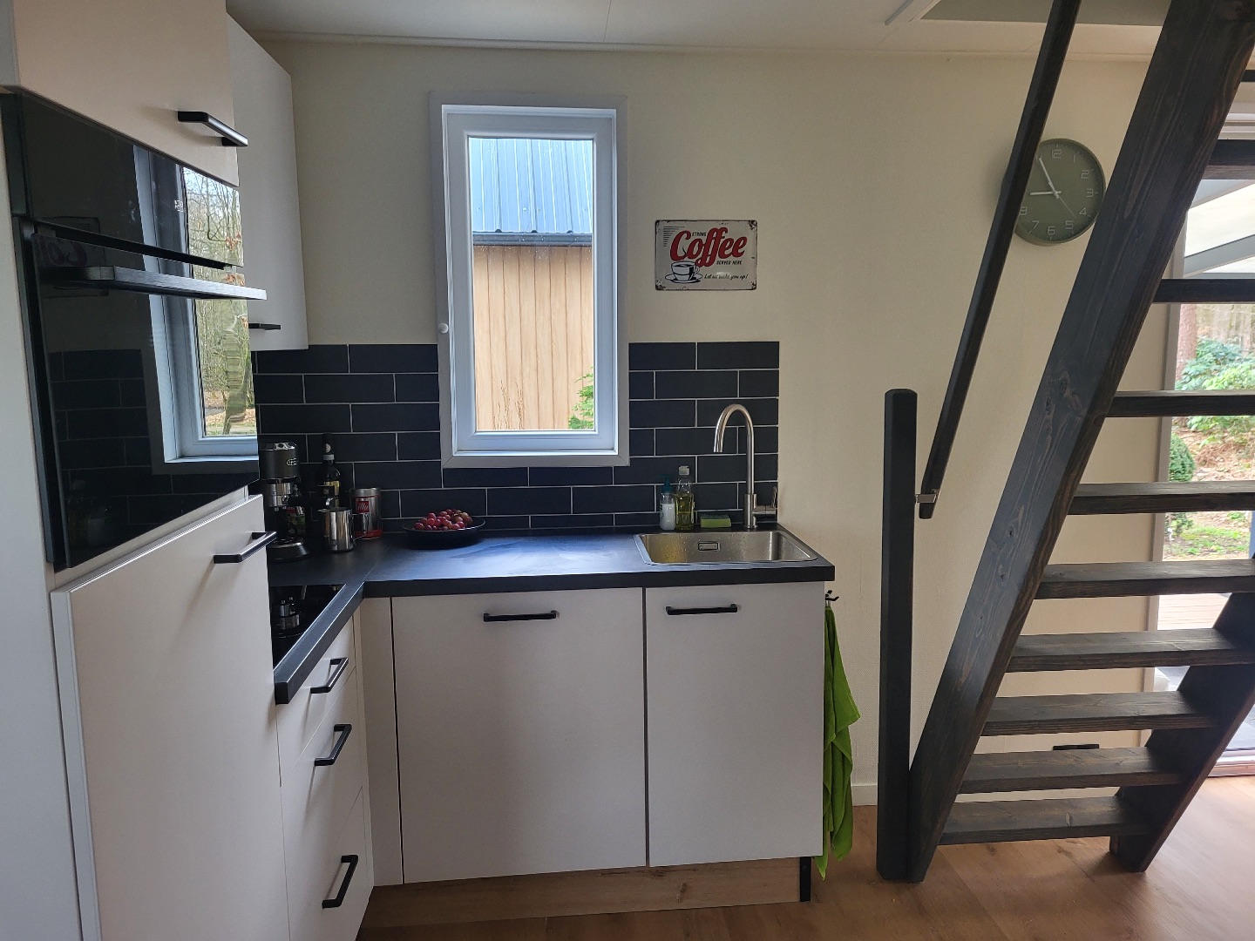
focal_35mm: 26
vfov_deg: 53.1
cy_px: 470
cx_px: 628
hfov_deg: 67.3
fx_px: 943
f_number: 1.8
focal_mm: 5.4
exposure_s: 1/100
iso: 200
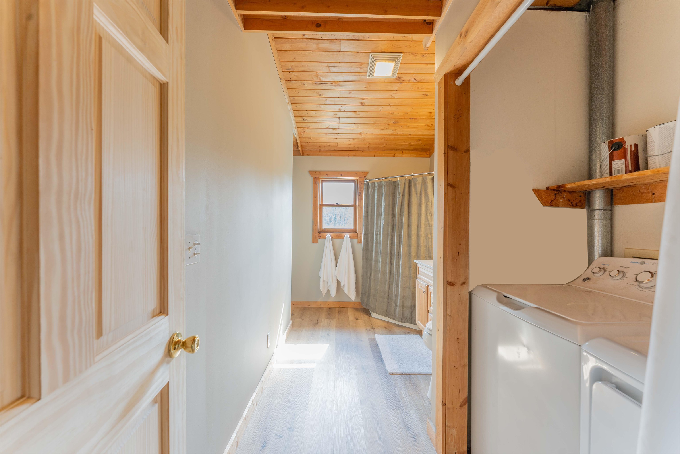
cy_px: 227
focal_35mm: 14
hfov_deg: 104.3
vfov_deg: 81.2
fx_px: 264
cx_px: 340
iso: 100
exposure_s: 1/4
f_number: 7.1
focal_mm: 14
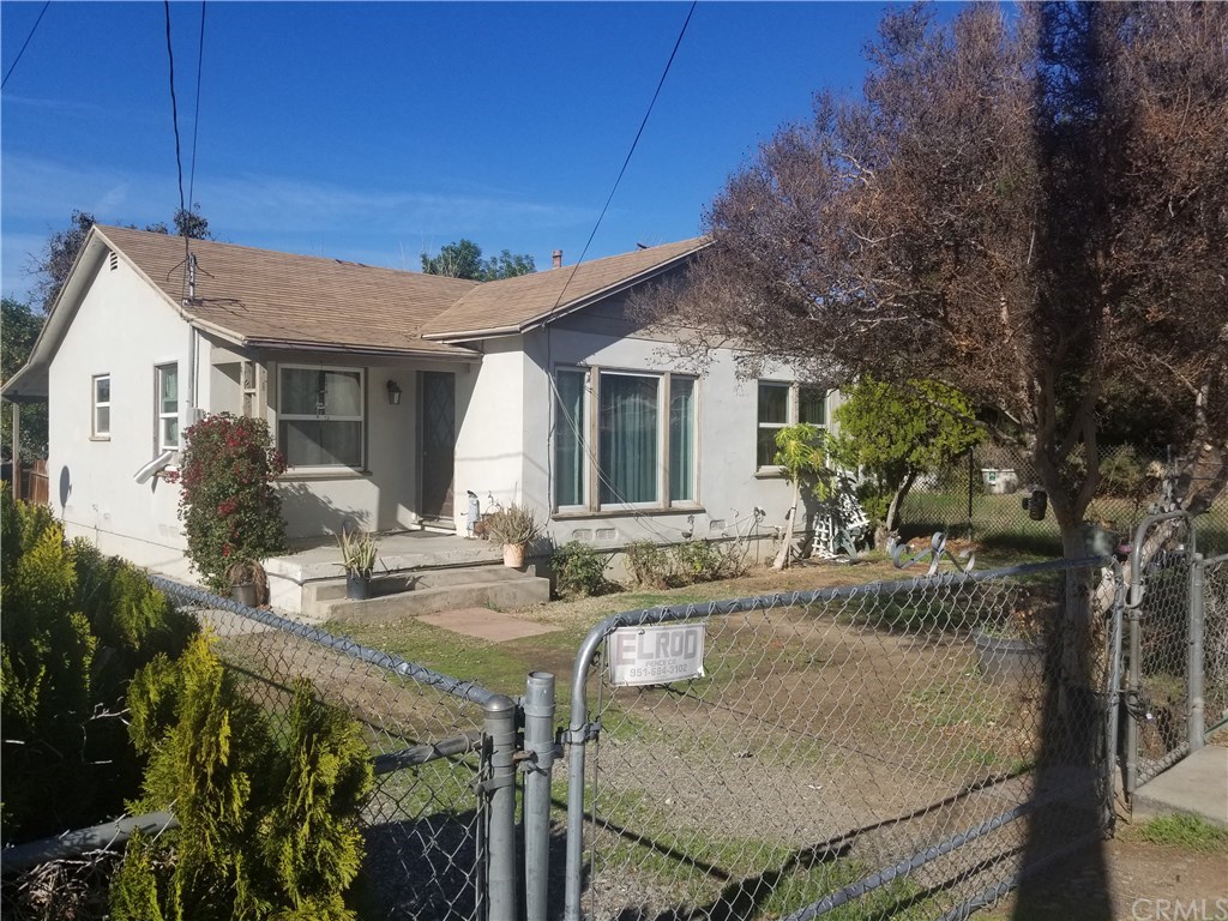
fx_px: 922
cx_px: 614
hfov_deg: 67.3
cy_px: 460
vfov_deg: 53.1
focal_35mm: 26
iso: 50
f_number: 1.7
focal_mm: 4.25
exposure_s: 1/3816
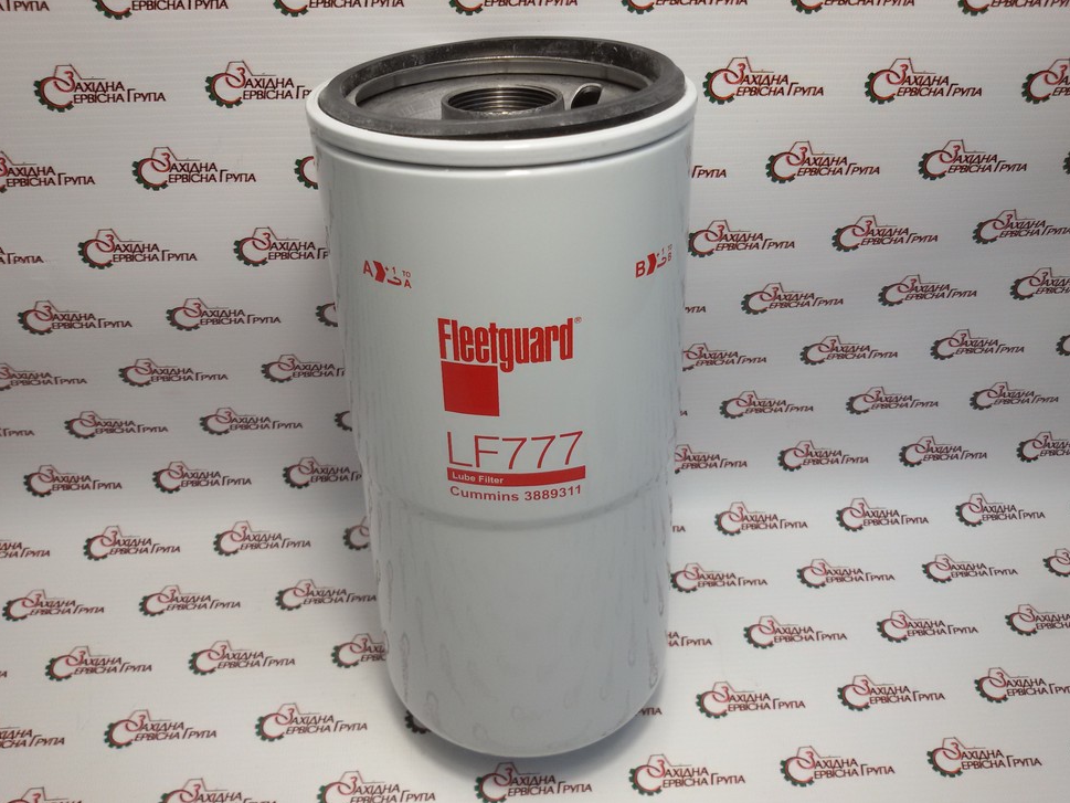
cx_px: 531
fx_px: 989
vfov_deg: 44.2
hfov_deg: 56.8
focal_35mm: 32
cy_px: 392
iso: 40
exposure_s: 1/50
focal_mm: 2.93
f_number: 2.4
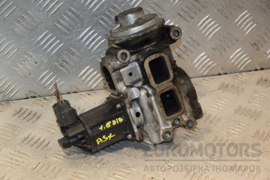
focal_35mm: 105
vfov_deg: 13.0
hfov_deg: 19.5
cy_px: 90
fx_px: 787
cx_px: 135
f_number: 5.6
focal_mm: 70
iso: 800
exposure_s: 1/200
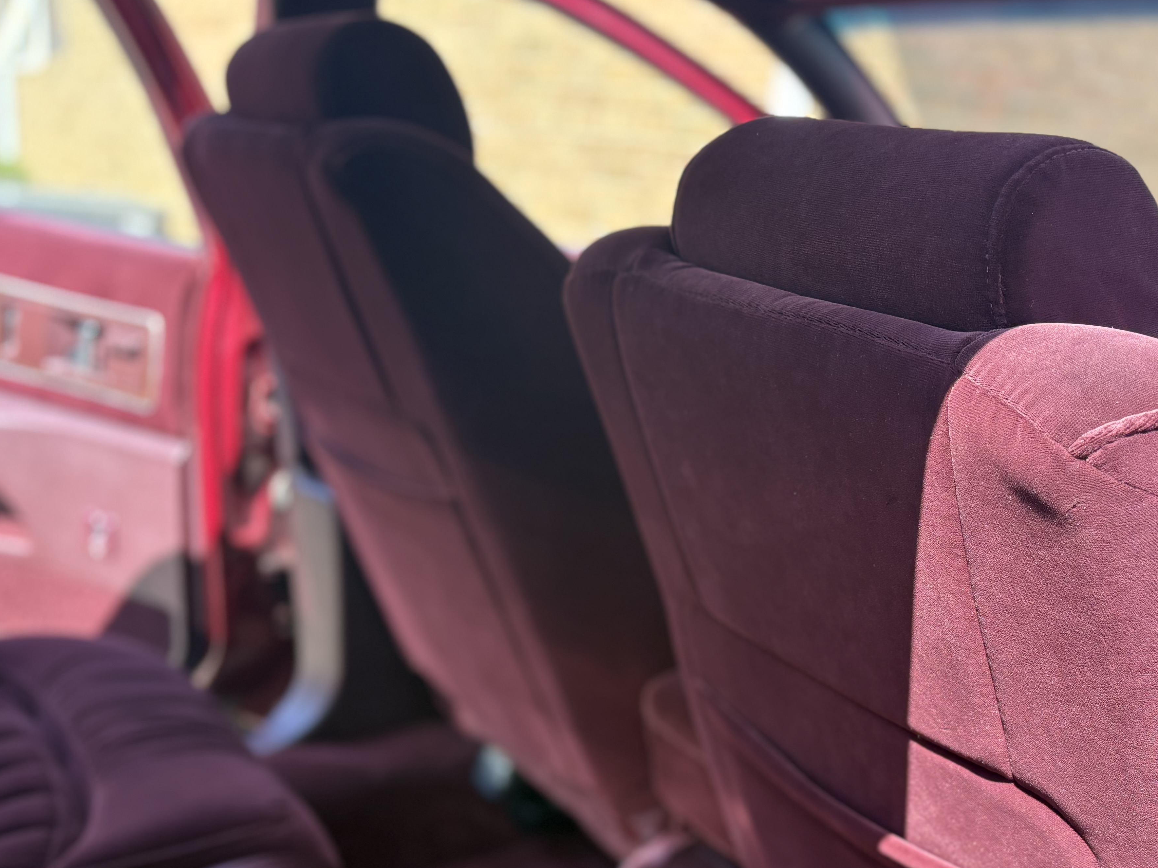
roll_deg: -5.0
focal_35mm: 42
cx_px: 827
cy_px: 657
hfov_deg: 43.7
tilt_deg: -18.6
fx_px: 1405
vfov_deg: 33.6
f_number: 1.6
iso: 64
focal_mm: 5.96
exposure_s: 1/331
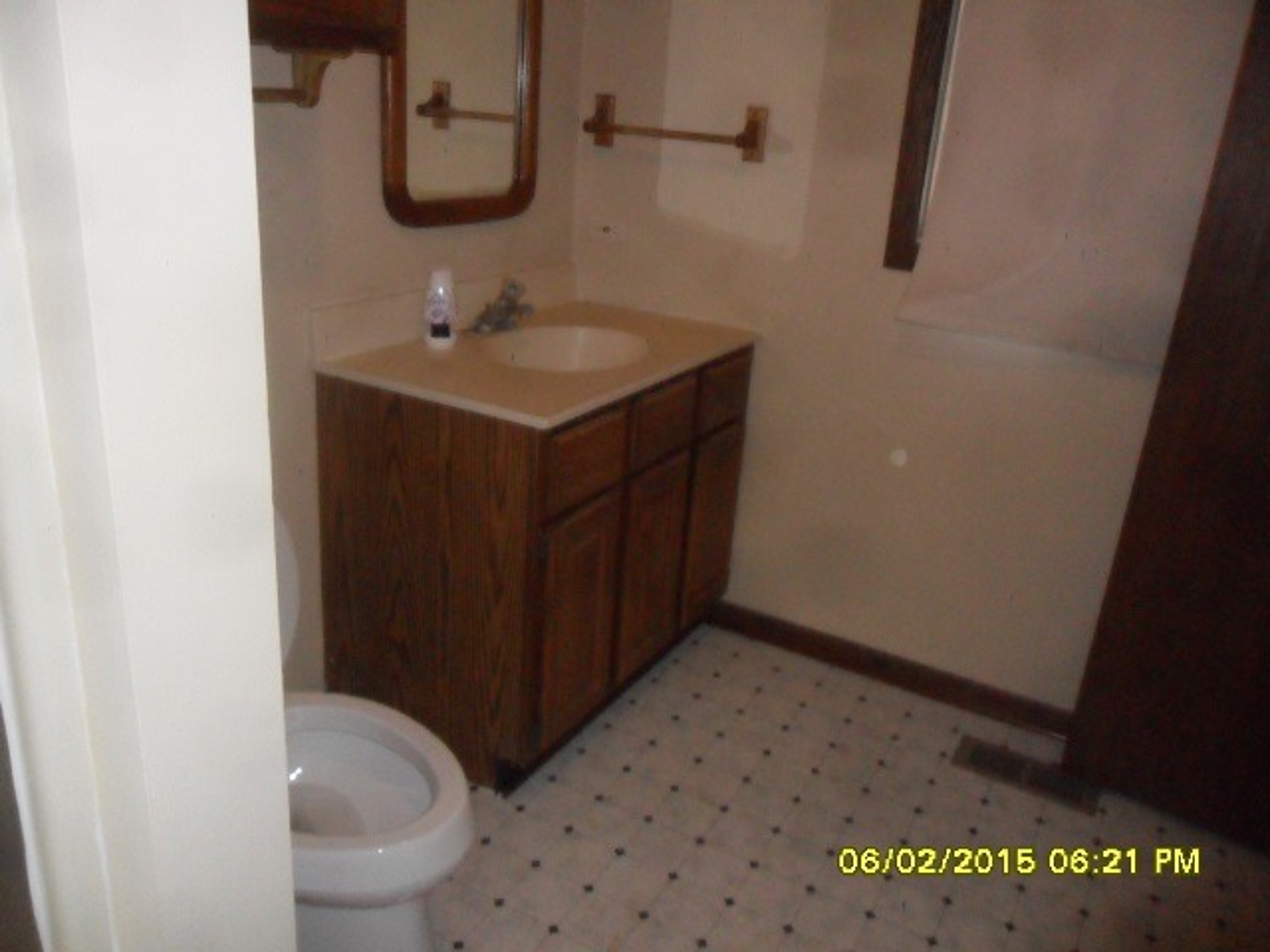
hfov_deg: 65.3
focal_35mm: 27
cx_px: 635
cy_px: 476
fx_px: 991
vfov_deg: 51.4
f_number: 3.5
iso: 400
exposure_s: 1/45
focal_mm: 4.9
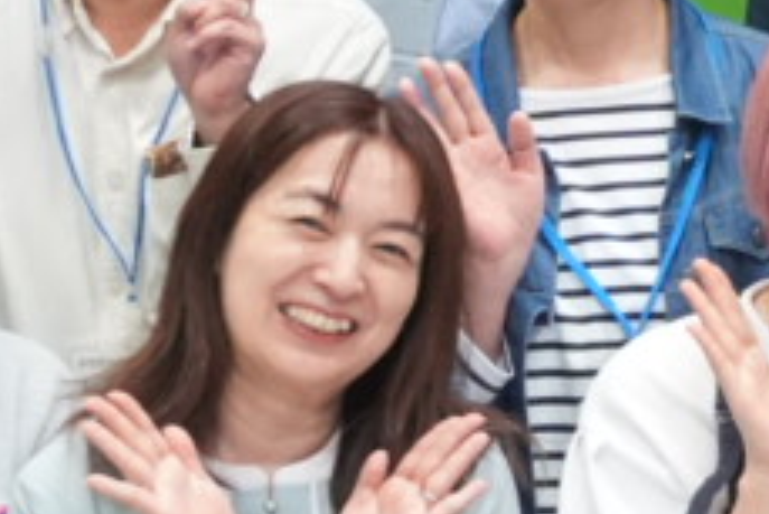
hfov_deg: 7.9
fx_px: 5429
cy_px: -480
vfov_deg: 5.3
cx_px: 1350
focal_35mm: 254
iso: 2000
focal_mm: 24
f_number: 4.5
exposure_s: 1/40
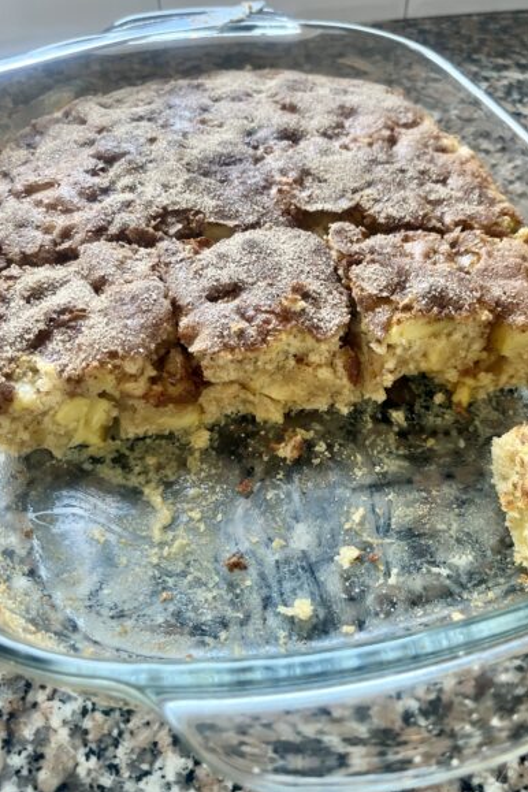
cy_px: 386
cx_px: 297
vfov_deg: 65.5
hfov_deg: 46.3
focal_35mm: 28
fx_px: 616
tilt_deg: -48.0
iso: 125
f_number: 1.6
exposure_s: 1/100
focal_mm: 5.1
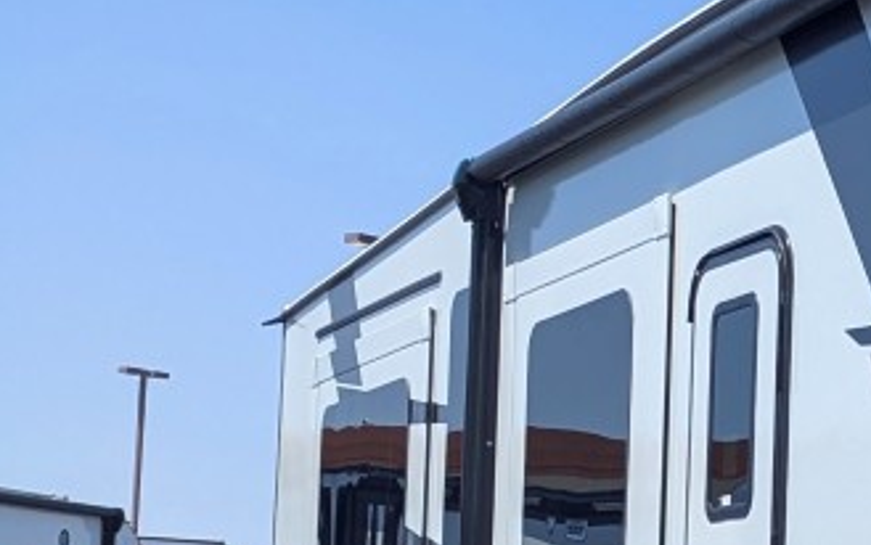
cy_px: 450
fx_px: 2565
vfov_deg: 12.1
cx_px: 1841
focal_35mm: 108
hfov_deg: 15.0
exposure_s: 1/1618
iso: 44
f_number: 1.85
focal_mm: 6.81
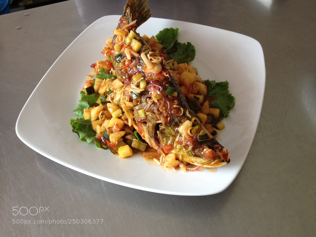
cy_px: 118
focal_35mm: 35
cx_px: 158
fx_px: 320
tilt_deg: -53.8
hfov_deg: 52.6
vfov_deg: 40.7
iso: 50
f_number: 2.4
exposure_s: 1/24
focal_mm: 4.28
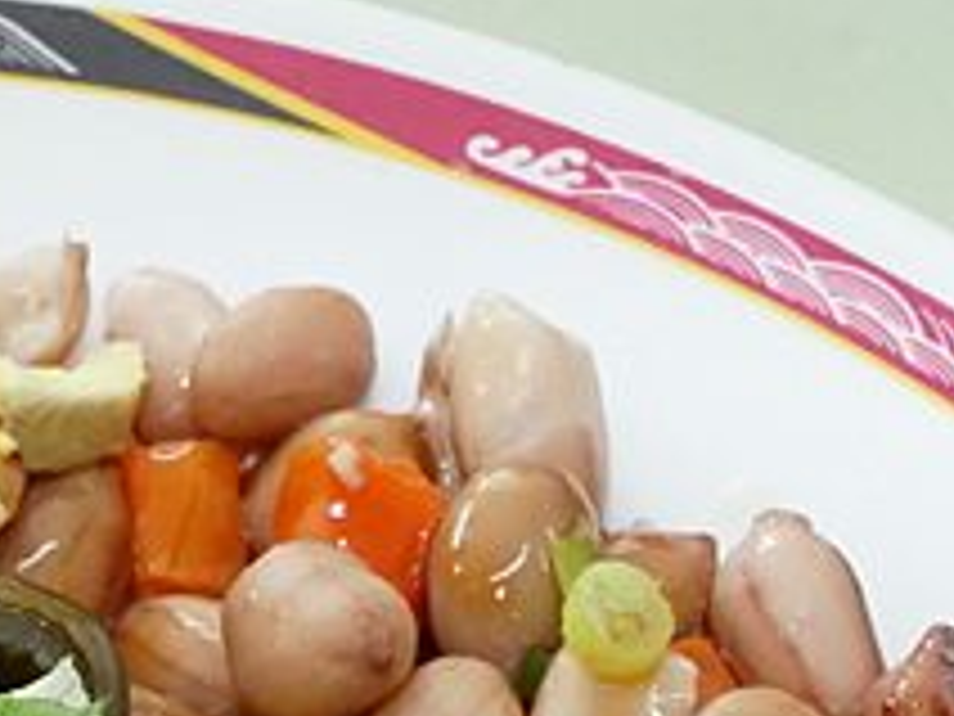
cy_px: 1583
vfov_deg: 6.1
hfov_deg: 8.3
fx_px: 6504
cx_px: -320
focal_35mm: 236
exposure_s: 1/160
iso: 3200
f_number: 8
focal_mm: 25
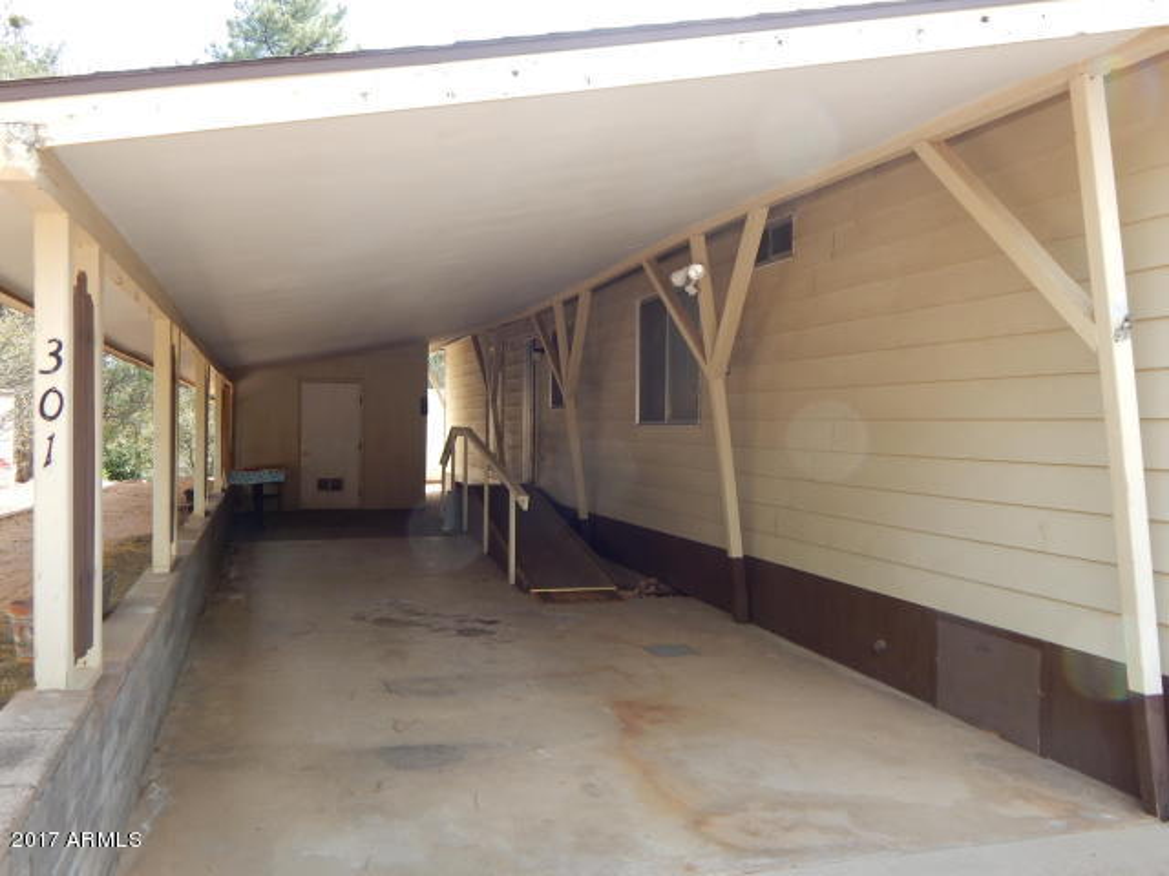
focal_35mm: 31
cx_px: 584
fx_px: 1047
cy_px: 438
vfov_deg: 45.4
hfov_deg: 58.4
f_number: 3.2
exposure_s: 1/200
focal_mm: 5.6
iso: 125
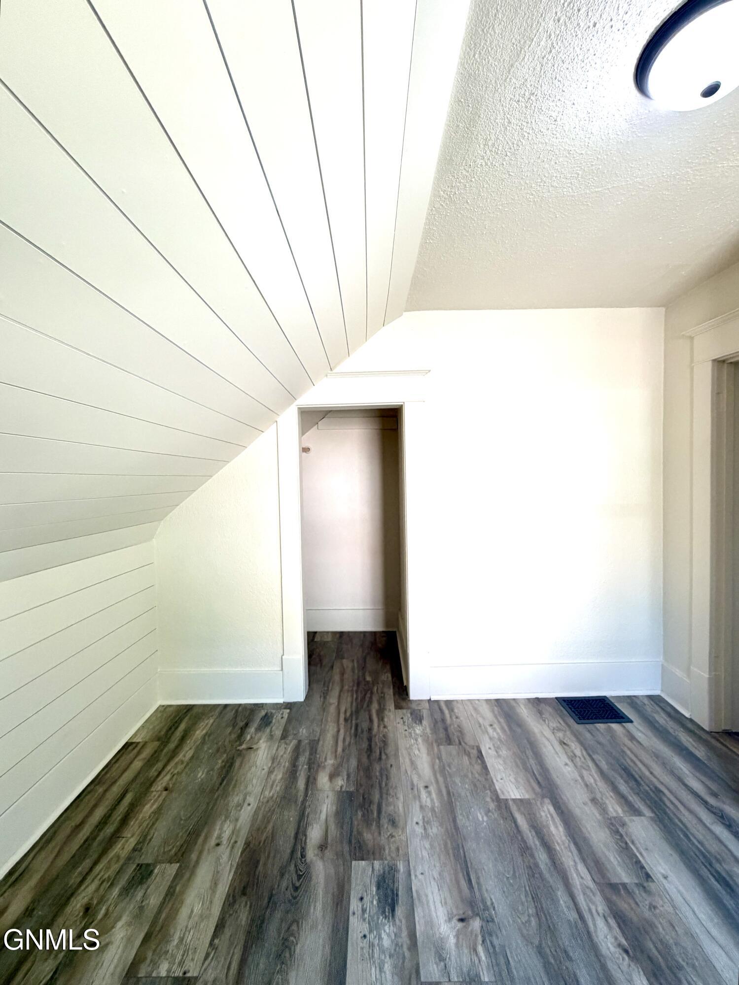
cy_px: 492
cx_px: 370
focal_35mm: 14
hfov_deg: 85.6
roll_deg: +2.4
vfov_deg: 102.1
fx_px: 399
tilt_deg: -2.8
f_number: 2.2
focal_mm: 2.22
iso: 200
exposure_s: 1/120
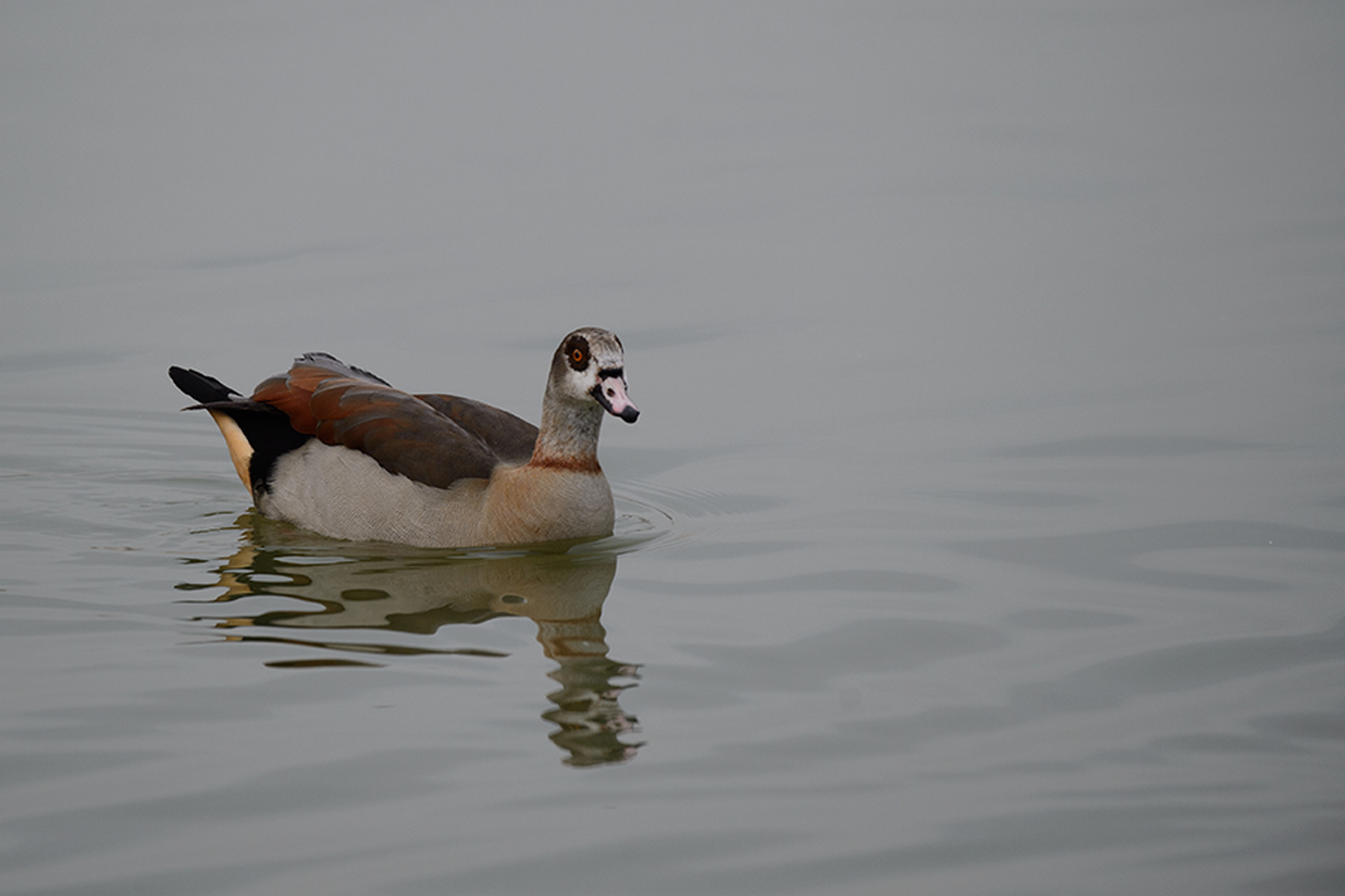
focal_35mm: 500
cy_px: 448
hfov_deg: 4.1
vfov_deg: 2.7
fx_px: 18679
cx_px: 672
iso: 400
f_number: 5
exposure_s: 1/800
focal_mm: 500
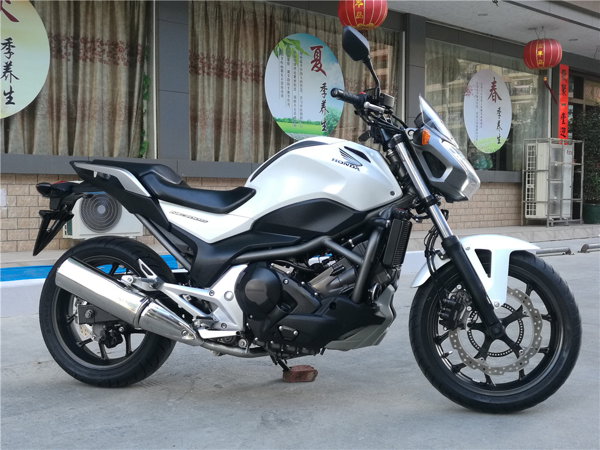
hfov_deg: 45.8
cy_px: 225
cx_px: 300
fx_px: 711
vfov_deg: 35.1
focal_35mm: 41
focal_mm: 4.04
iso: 50
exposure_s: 1/50
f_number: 2
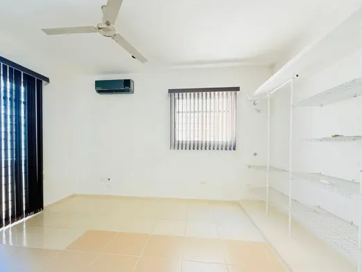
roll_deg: -0.2
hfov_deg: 94.5
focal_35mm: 16
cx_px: 175
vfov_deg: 78.0
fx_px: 167
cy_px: 148
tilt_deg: -0.9
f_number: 2.2
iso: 64
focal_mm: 2.22
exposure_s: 1/99
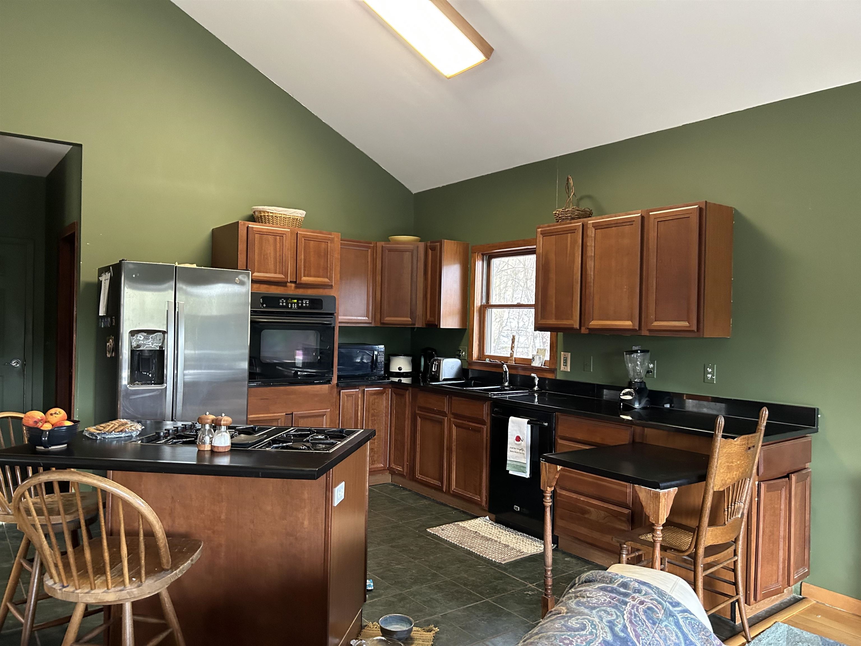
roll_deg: -1.3
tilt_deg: -2.4
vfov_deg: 53.1
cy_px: 323
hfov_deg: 67.3
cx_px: 430
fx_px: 647
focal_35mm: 26
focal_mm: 5.7
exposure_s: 1/60
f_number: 1.5
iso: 400
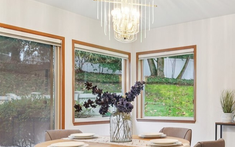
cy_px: 119
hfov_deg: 45.5
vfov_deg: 29.8
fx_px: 269
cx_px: 178
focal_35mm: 42
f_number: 8
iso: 1600
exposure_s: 1/13
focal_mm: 16
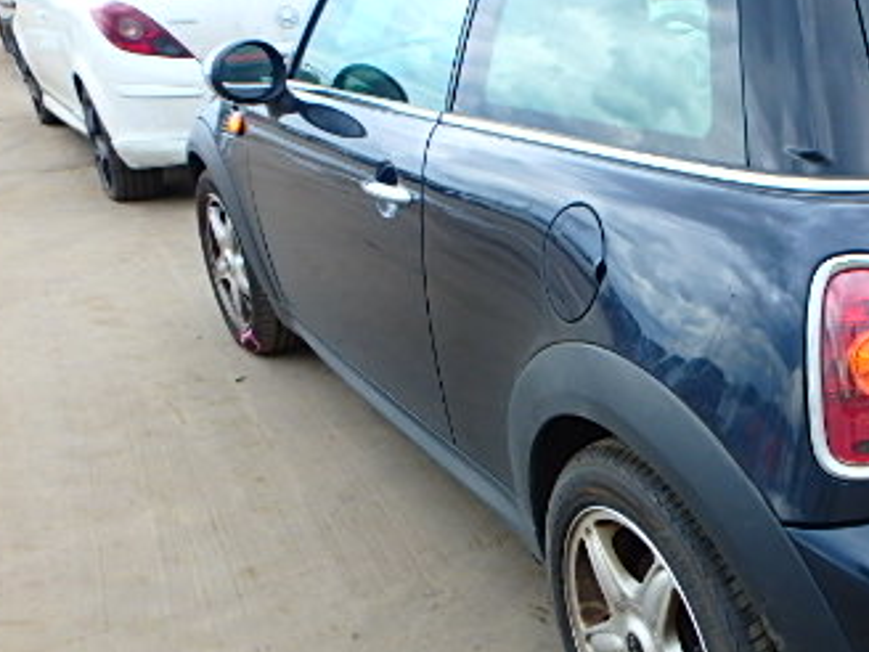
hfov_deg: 41.5
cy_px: 360
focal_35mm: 41
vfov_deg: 35.1
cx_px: 808
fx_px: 1029
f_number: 3.5
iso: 125
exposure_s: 1/160
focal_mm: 3.7
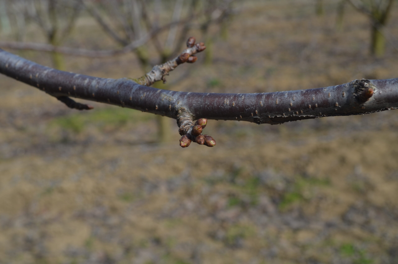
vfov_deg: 25.6
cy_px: 132
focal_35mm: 52
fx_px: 579
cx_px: 199
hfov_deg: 37.9
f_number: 8
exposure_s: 1/200
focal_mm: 35
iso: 100
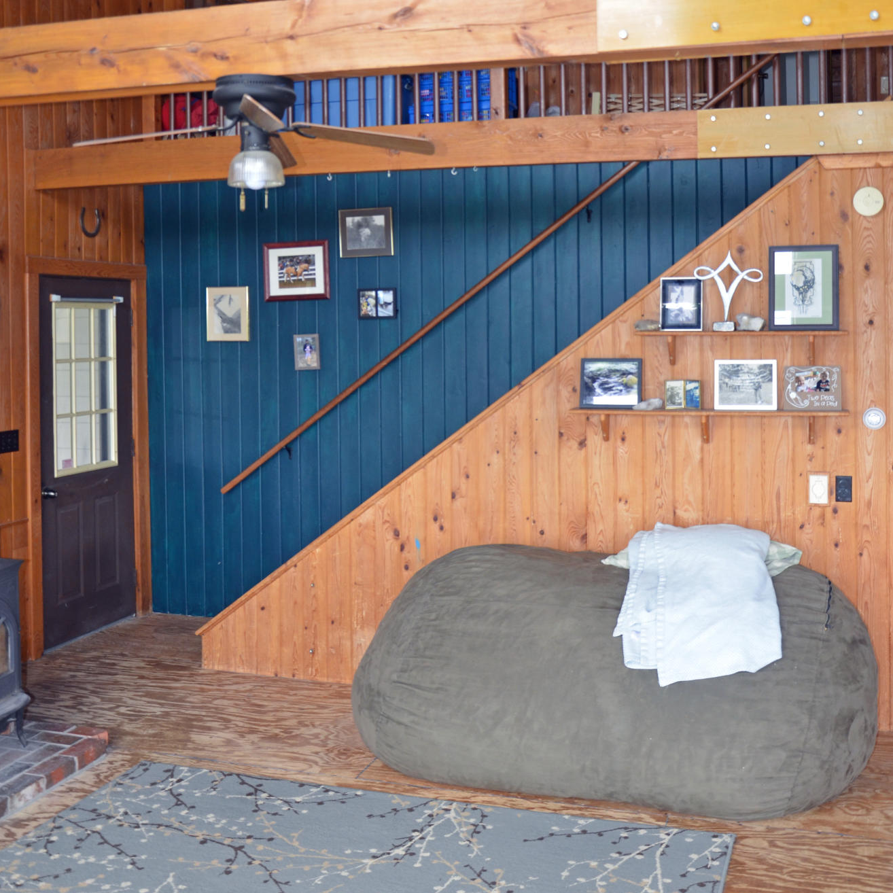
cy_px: 299
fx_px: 1186
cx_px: 444
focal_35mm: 41
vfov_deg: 40.7
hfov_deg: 41.3
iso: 400
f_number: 3.8
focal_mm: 21
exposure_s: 1/60
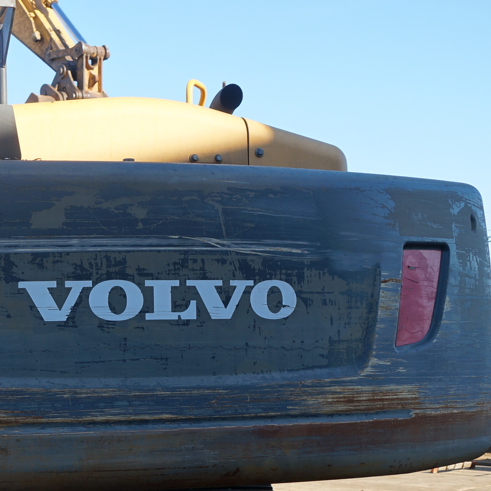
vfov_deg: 24.2
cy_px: 412
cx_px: 3
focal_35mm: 70
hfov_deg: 23.6
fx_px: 1123
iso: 100
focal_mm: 20
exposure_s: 1/200
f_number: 4.5
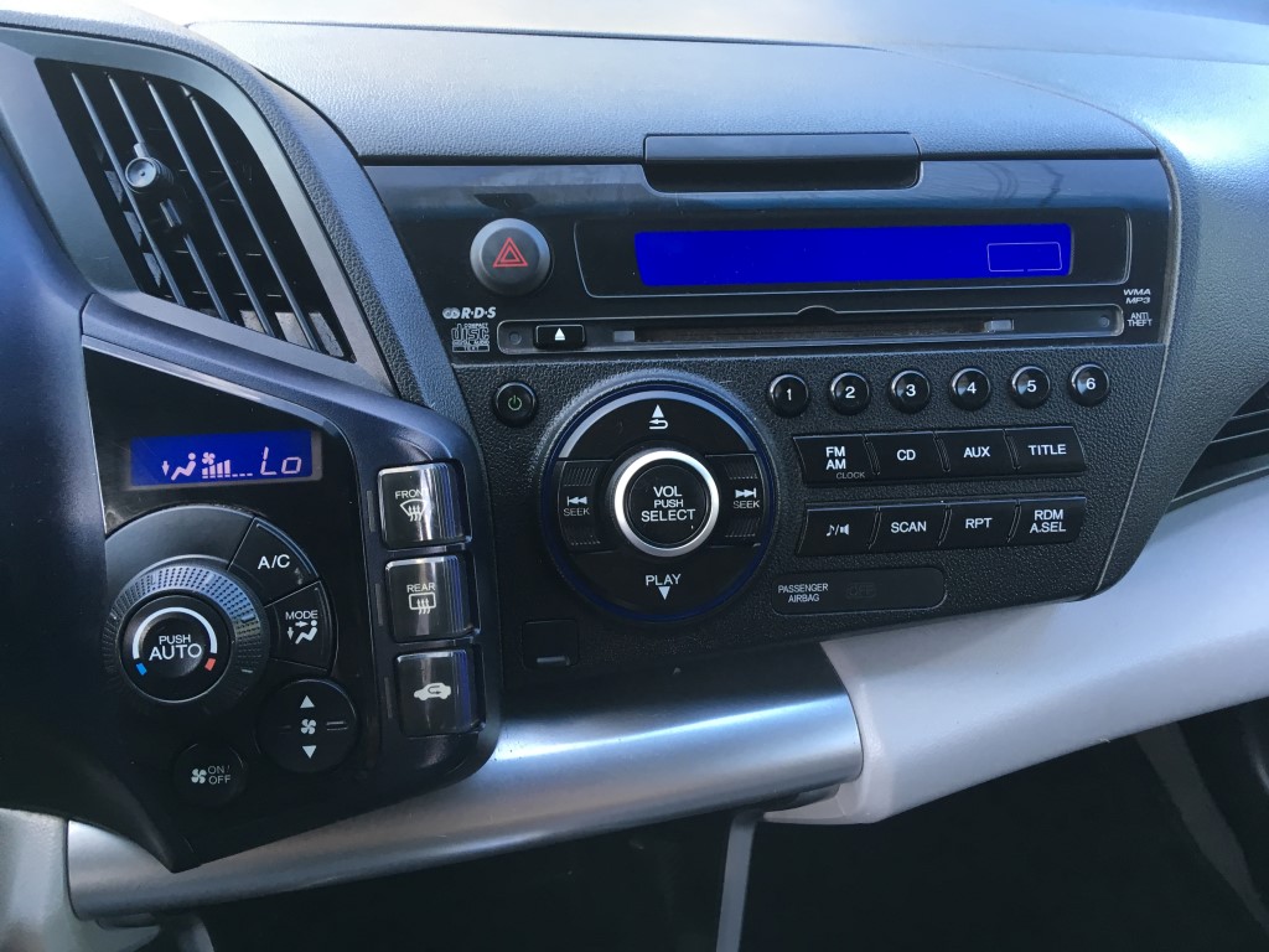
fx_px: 1063
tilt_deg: -29.7
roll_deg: -2.2
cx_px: 634
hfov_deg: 61.7
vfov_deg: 48.2
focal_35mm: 29
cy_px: 476
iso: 32
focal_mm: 4.15
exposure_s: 1/30
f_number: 2.2
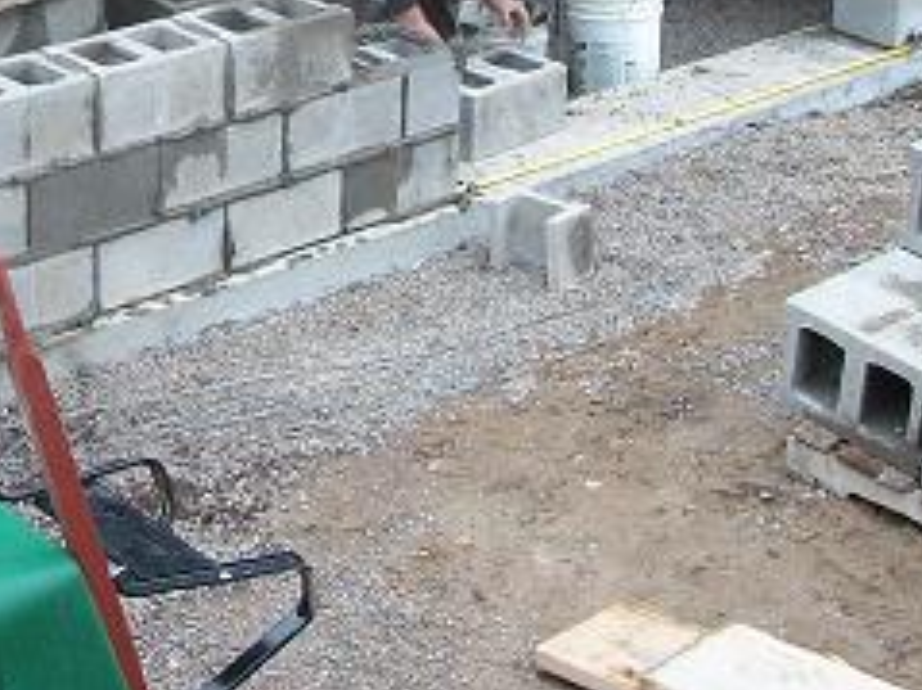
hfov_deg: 20.7
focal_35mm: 93
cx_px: 91
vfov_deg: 15.1
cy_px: -206
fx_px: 2476
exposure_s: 1/125
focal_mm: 5.7
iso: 80
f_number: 2.9
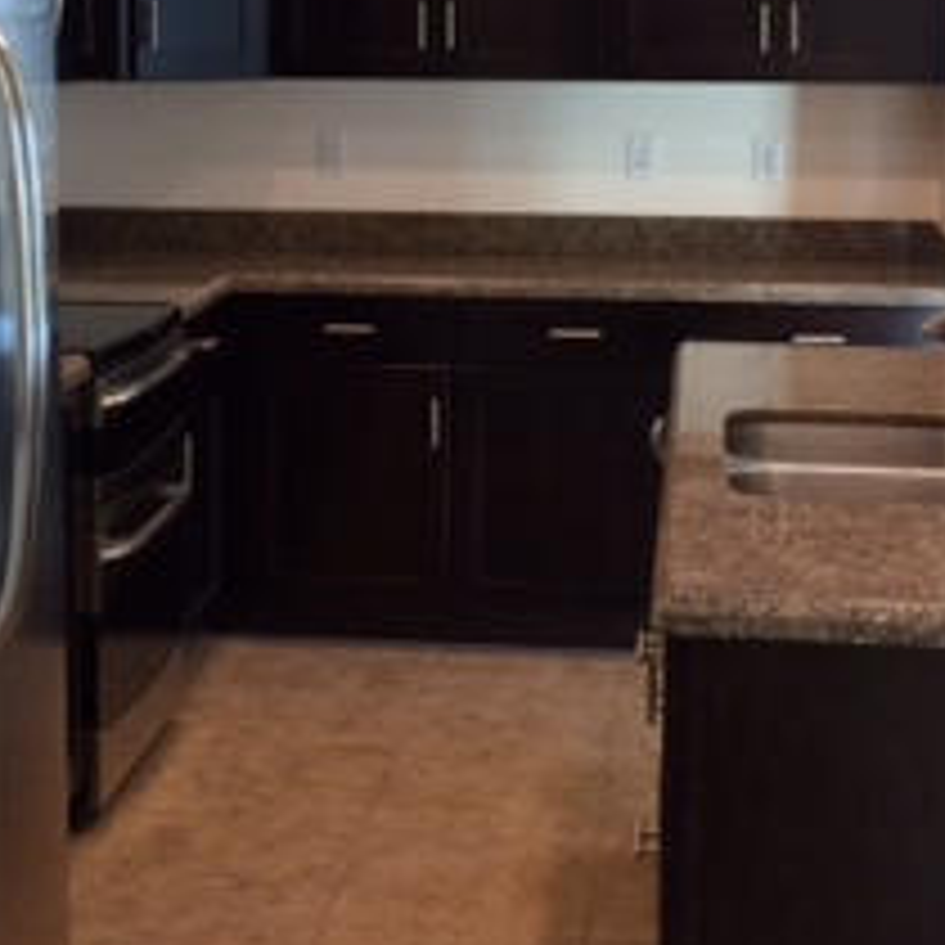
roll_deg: +0.2
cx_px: 346
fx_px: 2409
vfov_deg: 22.0
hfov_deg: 22.1
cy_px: 216
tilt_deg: -5.0
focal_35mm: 78
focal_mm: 4.15
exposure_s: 1/30
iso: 125
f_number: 2.2
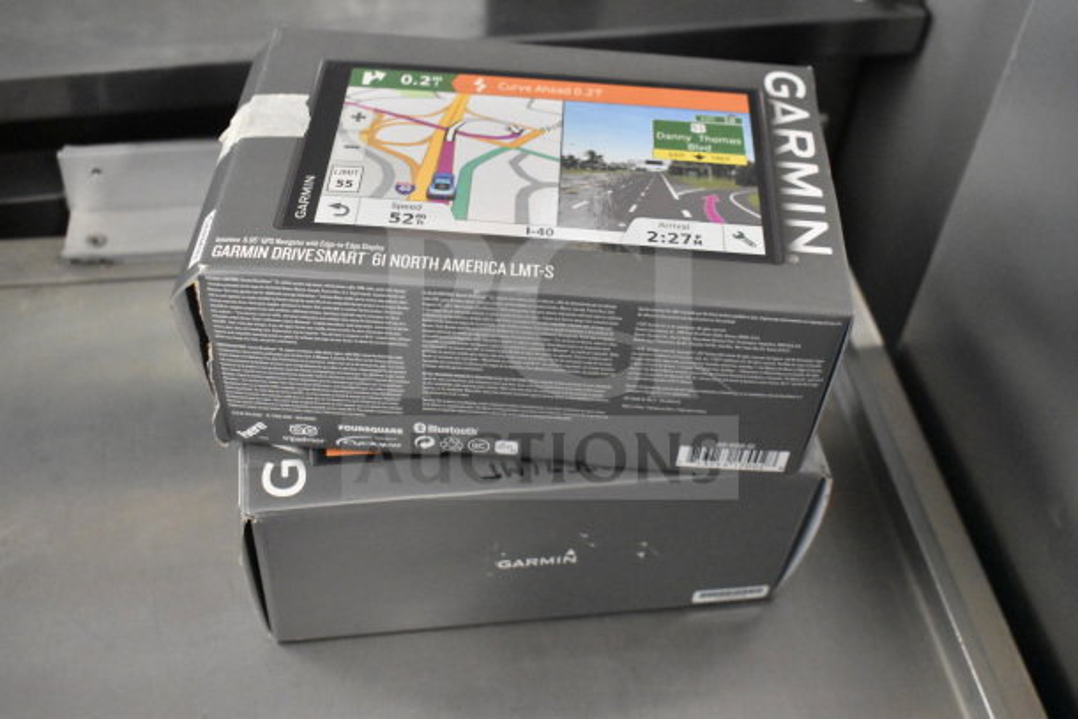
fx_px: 1258
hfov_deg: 46.4
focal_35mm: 42
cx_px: 539
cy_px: 360
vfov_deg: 31.9
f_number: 4.2
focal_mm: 28
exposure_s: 1/50
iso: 9000
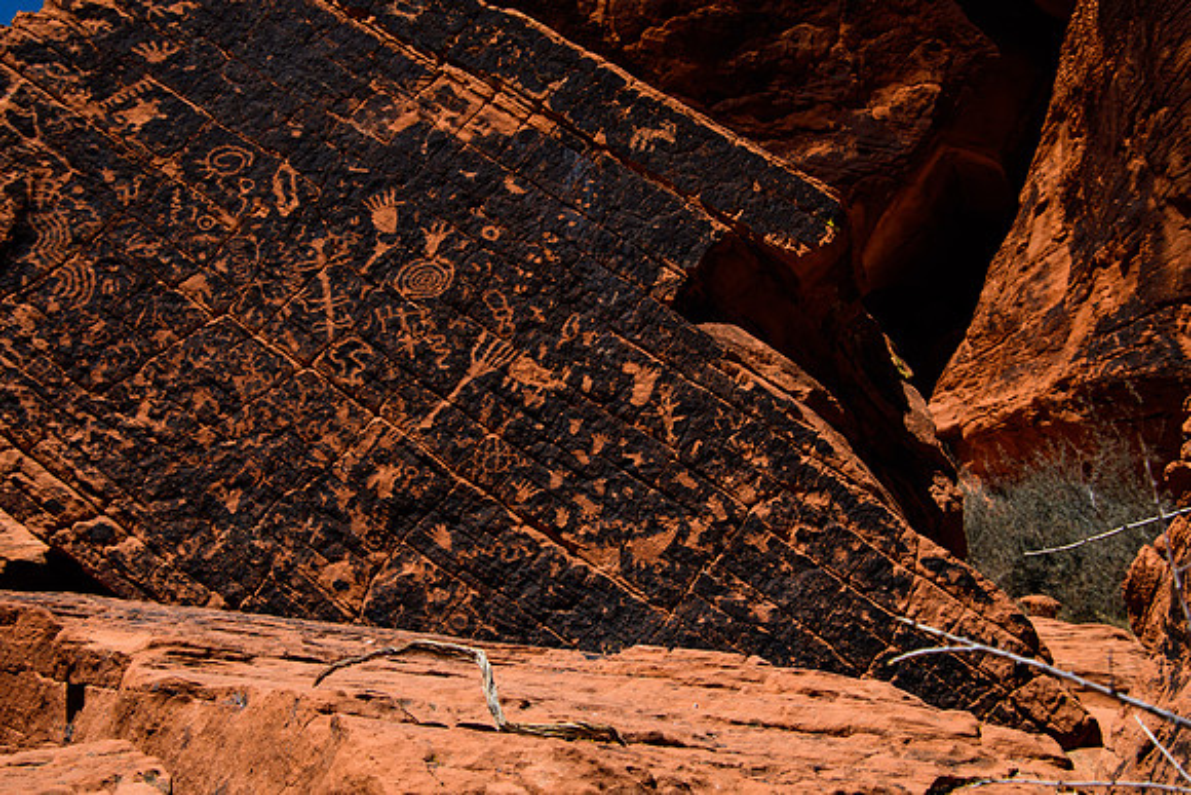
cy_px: 398
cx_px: 596
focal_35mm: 52
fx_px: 1737
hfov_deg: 37.8
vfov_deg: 25.8
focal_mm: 35
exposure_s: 1/1000
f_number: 5.6
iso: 400
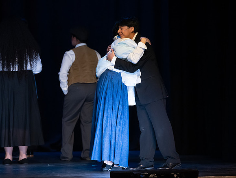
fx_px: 2262
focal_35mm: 331
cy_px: 91
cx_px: 120
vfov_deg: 4.5
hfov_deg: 6.0
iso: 3200
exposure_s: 1/320
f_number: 2.8
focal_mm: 200
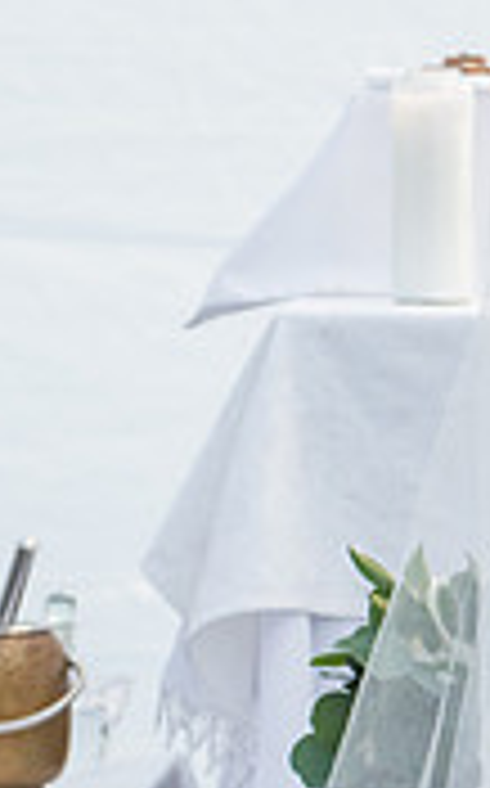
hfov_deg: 2.5
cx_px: 1191
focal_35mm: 528
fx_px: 11309
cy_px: 391
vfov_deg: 4.0
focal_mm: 135
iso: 800
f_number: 6.3
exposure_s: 1/125
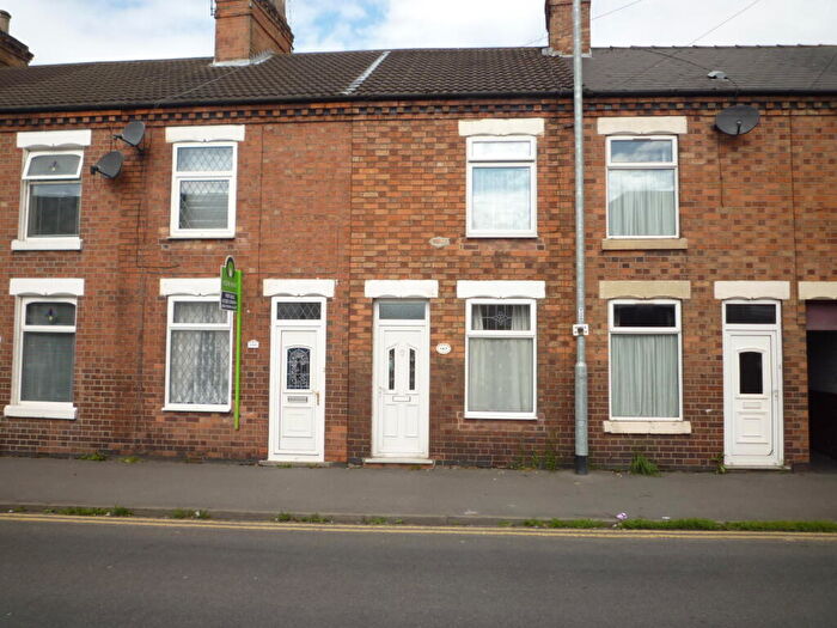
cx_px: 418
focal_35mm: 25
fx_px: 604
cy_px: 314
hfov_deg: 69.4
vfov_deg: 54.9
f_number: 2.8
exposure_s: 1/640
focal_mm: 4.4
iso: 80
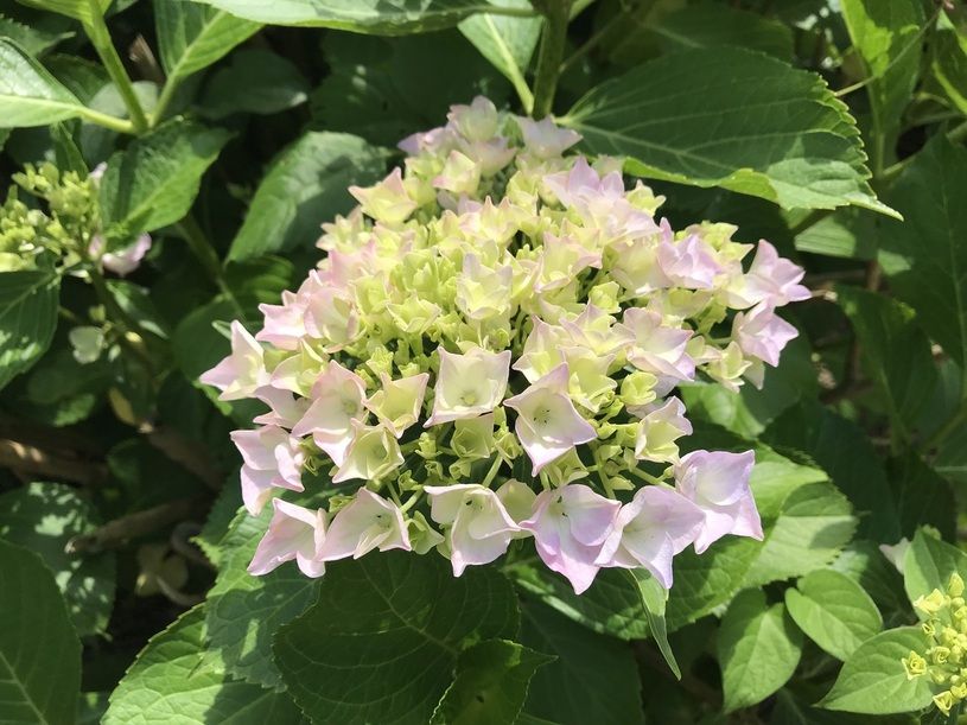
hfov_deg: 63.5
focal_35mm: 28
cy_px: 362
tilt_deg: -41.8
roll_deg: +10.6
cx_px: 484
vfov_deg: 49.7
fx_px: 782
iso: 20
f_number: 1.8
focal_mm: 3.99
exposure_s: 1/1546
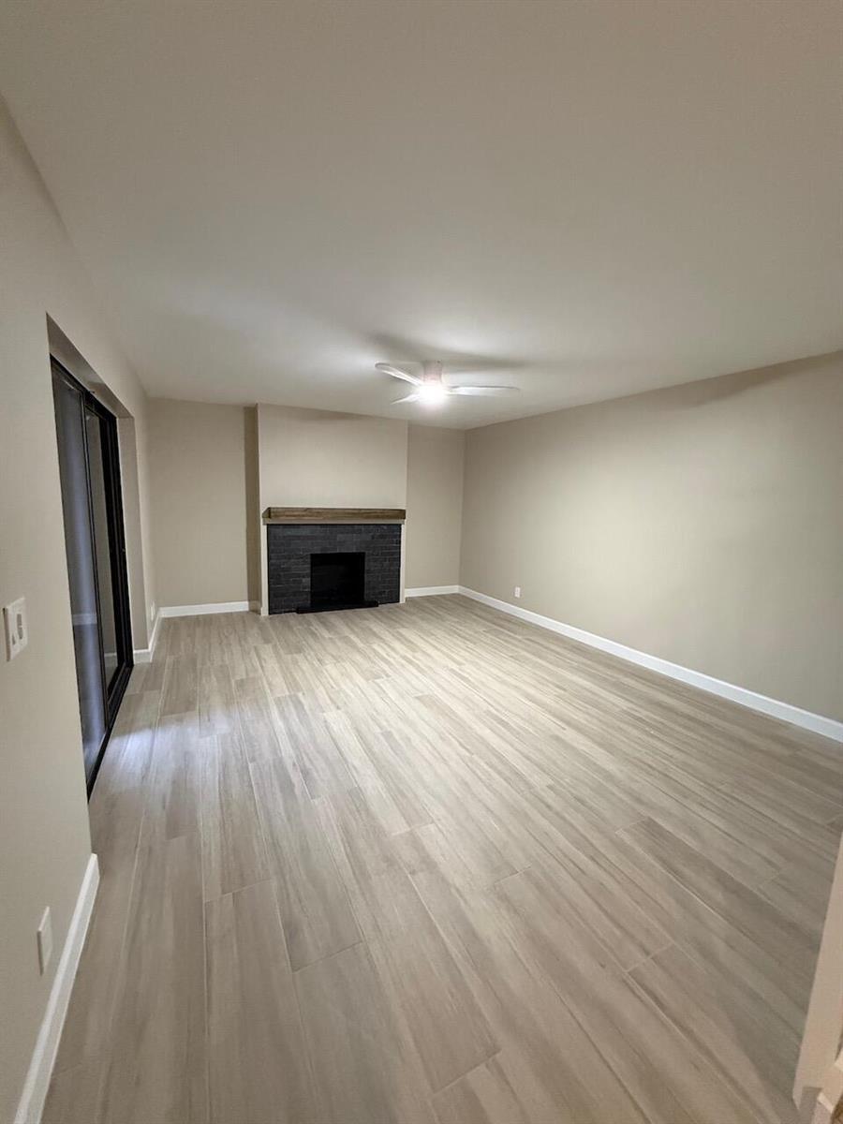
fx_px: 455
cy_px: 562
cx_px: 422
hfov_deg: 85.7
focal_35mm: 14
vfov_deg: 102.1
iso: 640
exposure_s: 1/60
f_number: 2.2
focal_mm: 2.22
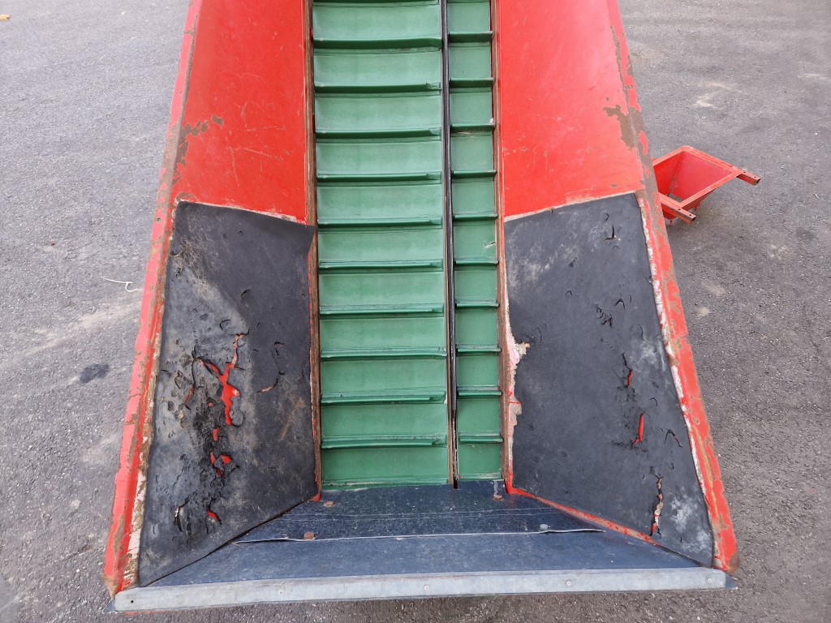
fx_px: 552
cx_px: 416
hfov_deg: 73.9
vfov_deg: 58.9
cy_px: 312
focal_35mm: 23
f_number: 1.8
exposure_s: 1/289
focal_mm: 5.4
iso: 50
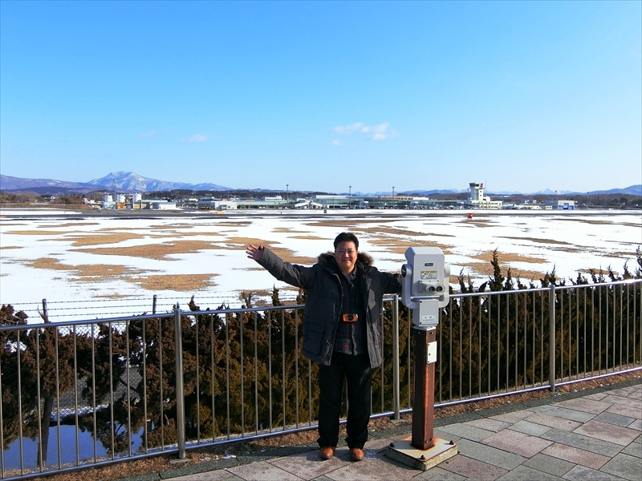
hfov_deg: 60.0
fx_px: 556
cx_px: 321
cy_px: 240
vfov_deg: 46.8
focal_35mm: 30
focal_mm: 6.4
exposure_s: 1/160
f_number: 8.2
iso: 80
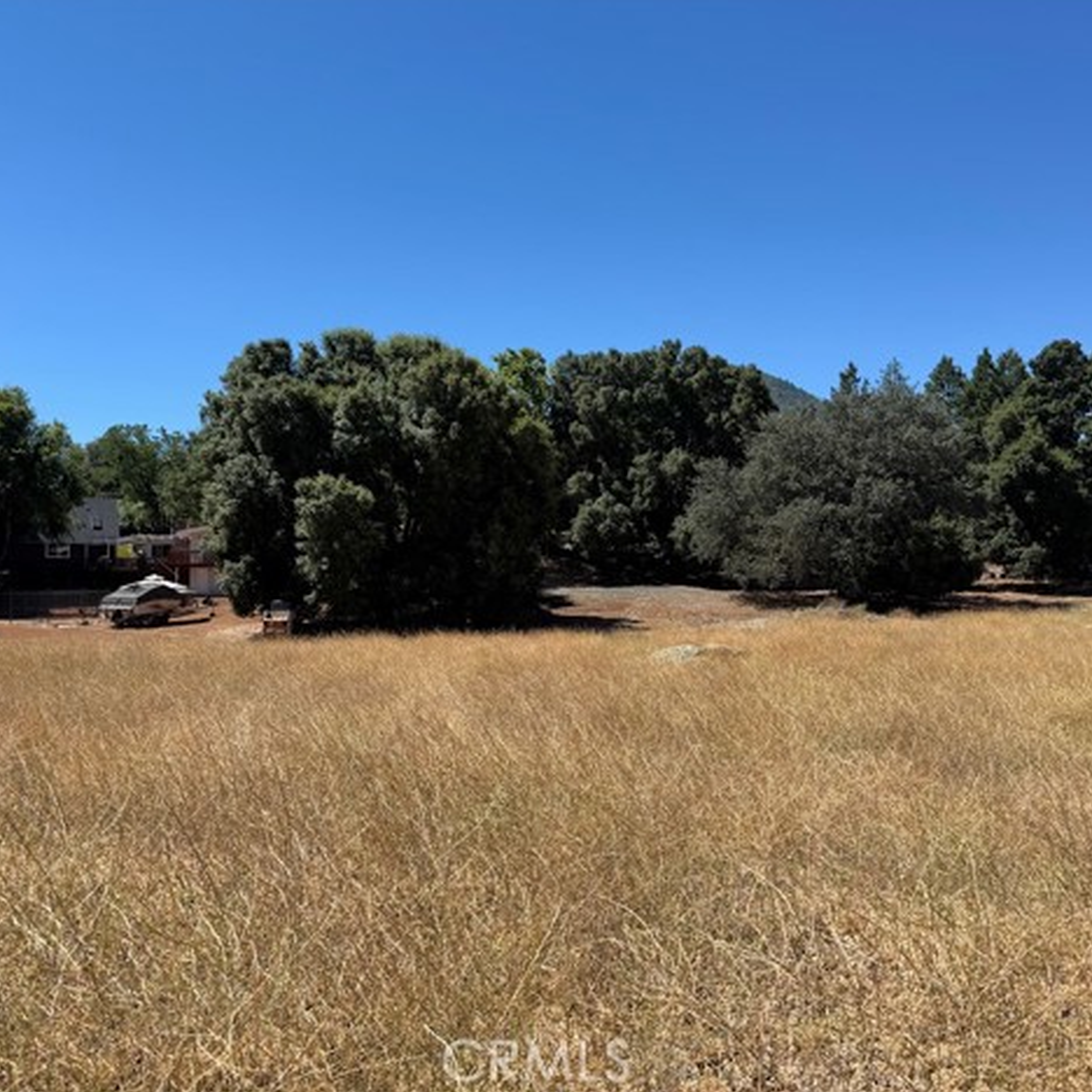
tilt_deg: +2.7
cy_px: 534
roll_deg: +1.6
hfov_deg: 55.6
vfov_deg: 55.6
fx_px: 1035
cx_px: 579
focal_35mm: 29
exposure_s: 1/4167
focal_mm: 6.76
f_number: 1.78
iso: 80
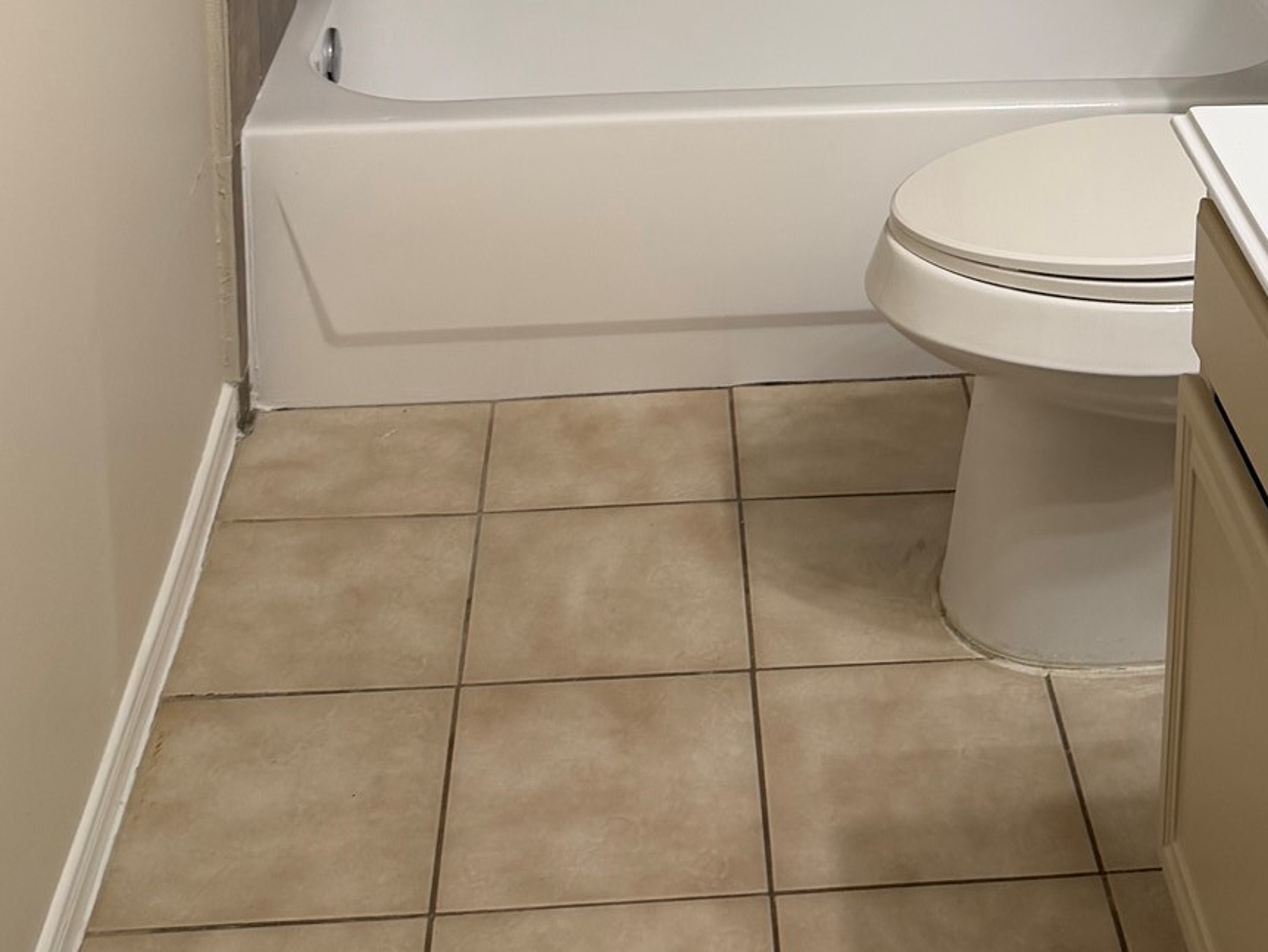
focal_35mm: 57
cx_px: 846
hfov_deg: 33.5
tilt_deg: -10.0
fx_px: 2089
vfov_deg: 22.2
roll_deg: -1.1
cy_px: -388
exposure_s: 1/60
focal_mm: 6.76
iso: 160
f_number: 1.78
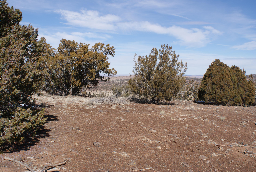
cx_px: 128
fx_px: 278
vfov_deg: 34.3
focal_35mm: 39
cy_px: 86
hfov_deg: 49.5
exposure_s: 1/200
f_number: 10
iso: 100
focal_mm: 26
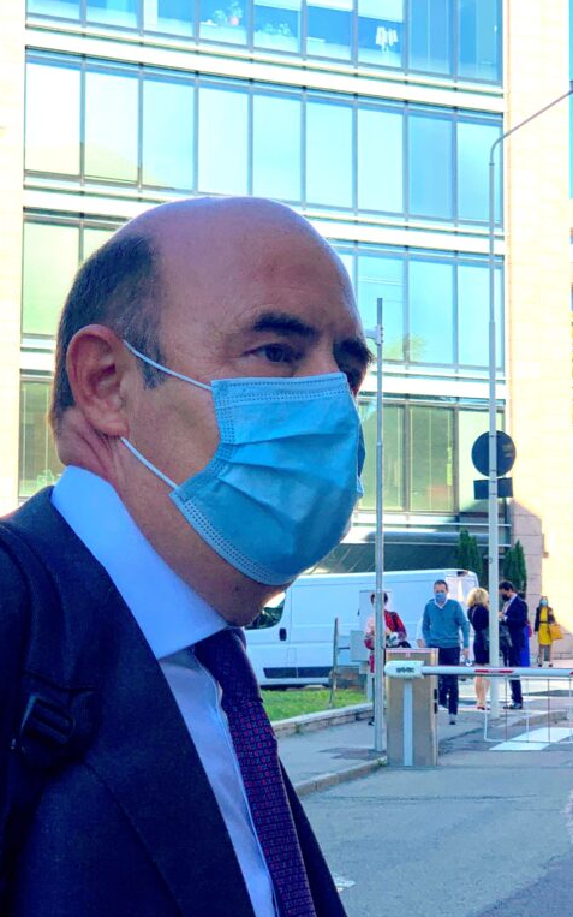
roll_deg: -0.3
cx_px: 271
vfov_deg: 27.8
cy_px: 458
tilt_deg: +5.4
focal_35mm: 74
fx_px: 1849
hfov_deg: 17.6
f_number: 2.4
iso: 16
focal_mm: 6
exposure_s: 1/705
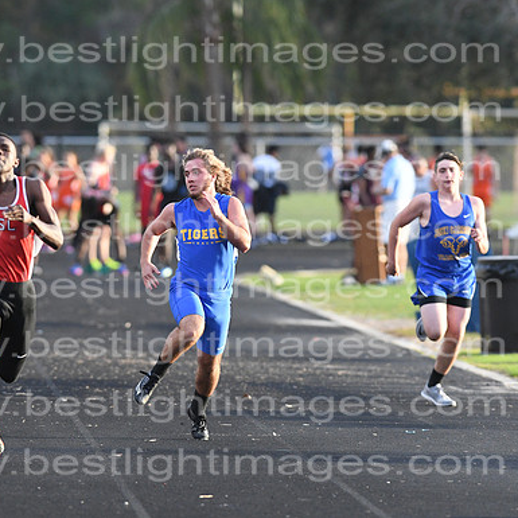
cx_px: 200
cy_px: 259
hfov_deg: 3.0
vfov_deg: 3.0
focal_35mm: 577
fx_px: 9769
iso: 2000
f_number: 4
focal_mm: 300
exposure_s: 1/2000
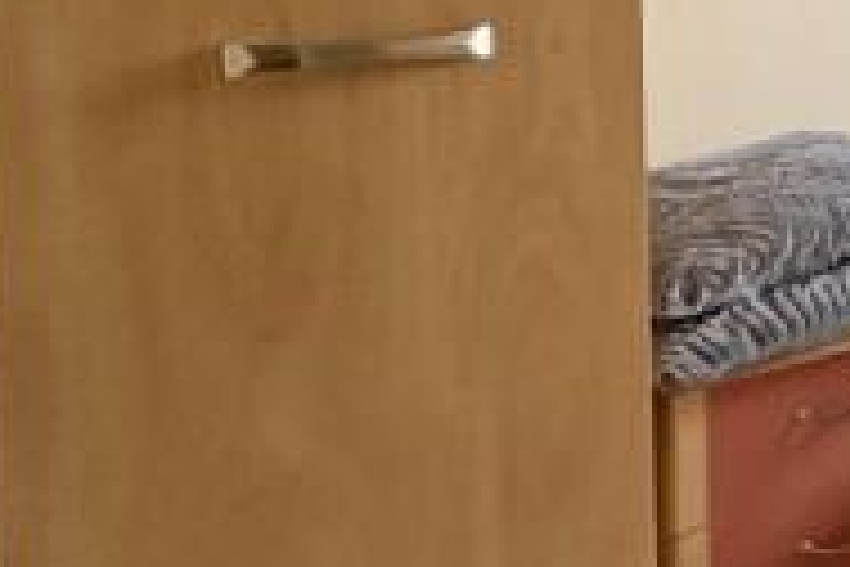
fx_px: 1062
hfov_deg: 28.1
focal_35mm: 45
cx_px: 1288
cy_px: -79
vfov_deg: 27.0
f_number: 2.2
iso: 400
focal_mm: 2.22
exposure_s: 1/60
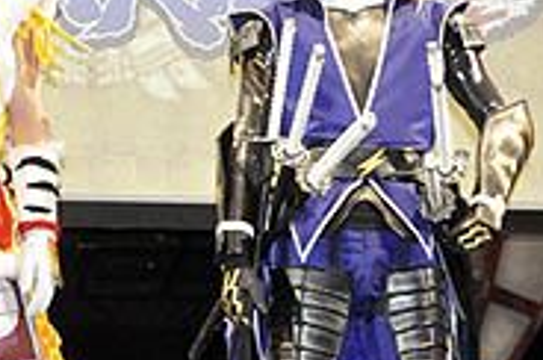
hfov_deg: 19.5
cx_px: 136
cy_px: 189
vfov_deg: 13.1
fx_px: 1572
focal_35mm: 104
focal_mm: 25
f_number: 6.3
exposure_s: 1/60
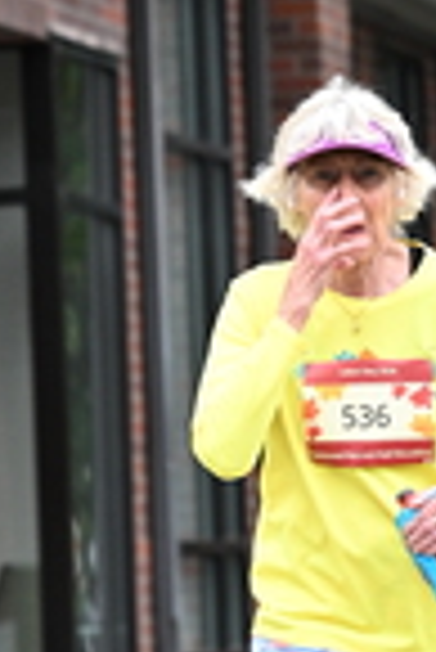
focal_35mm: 455
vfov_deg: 4.5
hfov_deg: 3.0
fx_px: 8246
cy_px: 324
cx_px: 303
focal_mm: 120
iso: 1600
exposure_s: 1/500
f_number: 4
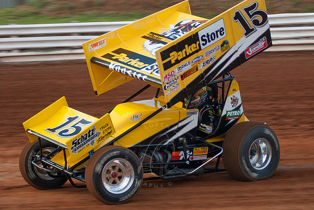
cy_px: 105
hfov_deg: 17.0
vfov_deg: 11.4
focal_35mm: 120
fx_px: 1048
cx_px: 157
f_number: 2.8
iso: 250
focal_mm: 80
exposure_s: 1/500
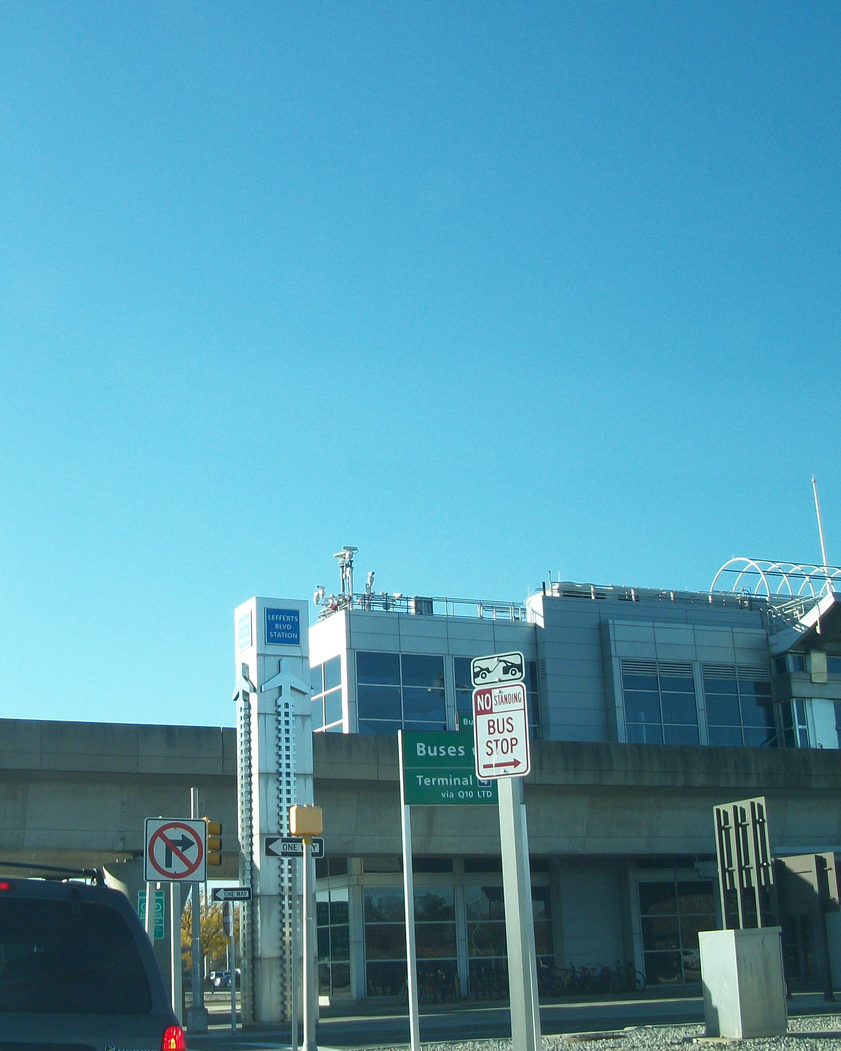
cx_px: 275
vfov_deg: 38.8
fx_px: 1494
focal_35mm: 48
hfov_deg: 31.2
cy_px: 485
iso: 80
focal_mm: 5.7
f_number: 8.8
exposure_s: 1/80
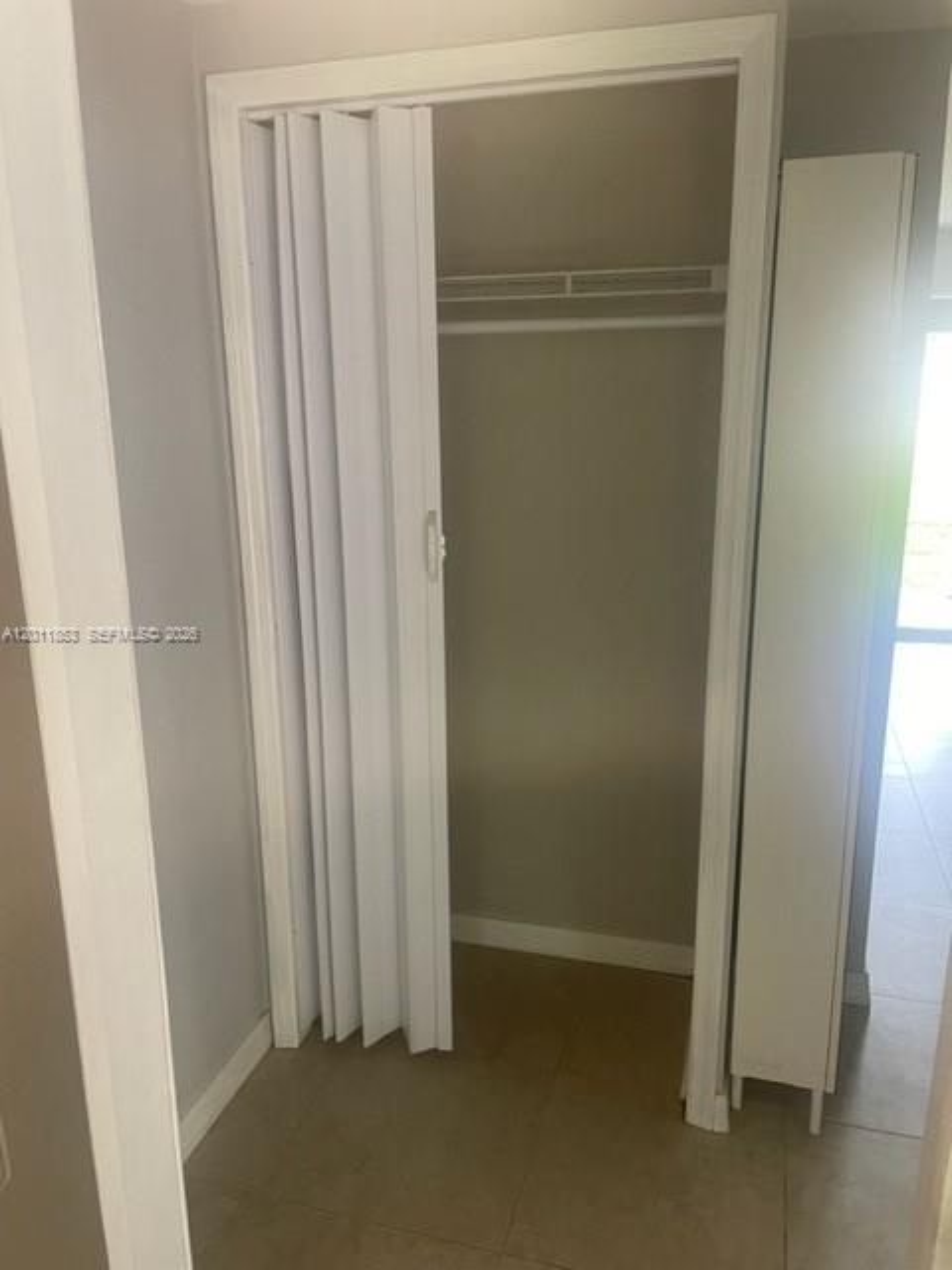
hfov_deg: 53.1
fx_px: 953
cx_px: 476
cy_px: 635
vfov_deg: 67.3
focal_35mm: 26
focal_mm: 4.2
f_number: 1.6
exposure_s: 1/60
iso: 100
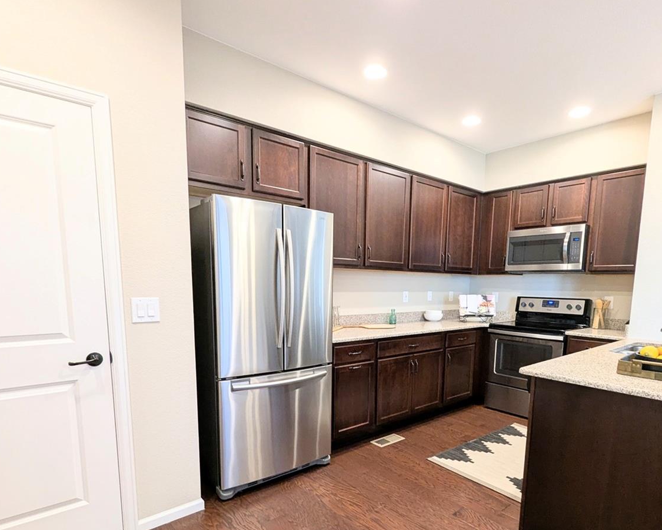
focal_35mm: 18
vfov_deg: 72.6
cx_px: 357
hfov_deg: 86.2
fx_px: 353
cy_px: 330
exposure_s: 1/24
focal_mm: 1.95
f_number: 2.2
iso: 84
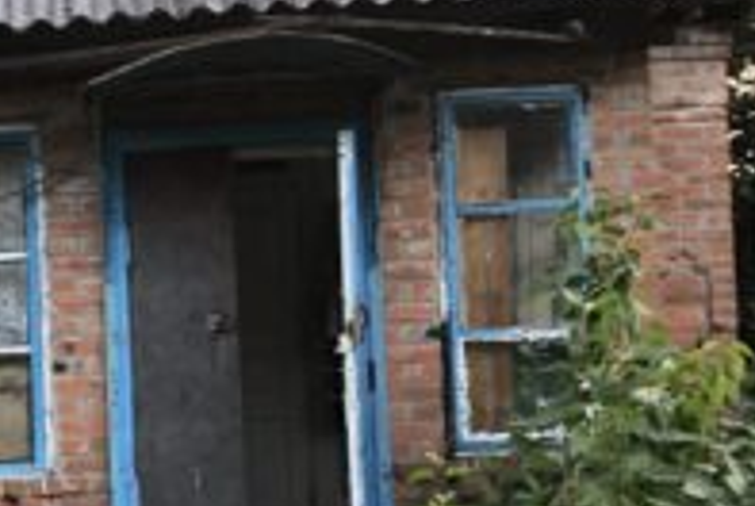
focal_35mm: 59
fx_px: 1239
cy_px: 368
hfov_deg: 31.3
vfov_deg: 22.9
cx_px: -4
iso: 32
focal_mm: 3.99
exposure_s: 1/120
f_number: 1.8
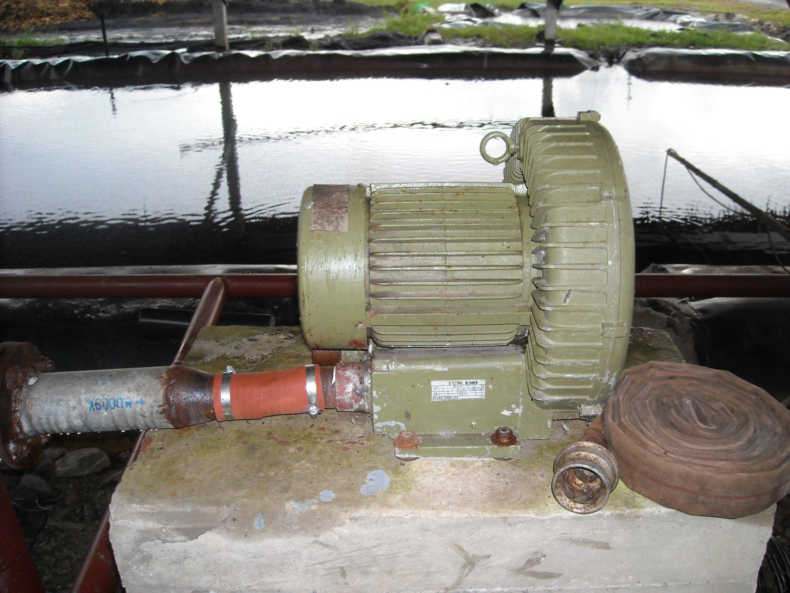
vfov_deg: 40.7
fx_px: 799
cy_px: 296
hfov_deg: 52.6
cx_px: 395
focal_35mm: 35
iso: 200
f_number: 2.8
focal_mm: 5.7
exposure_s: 1/60
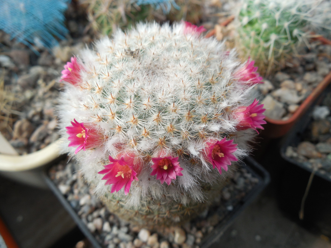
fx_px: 296
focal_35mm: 31
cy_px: 124
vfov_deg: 45.4
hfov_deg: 58.4
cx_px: 166
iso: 125
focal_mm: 5.6
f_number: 3.6
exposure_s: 1/200
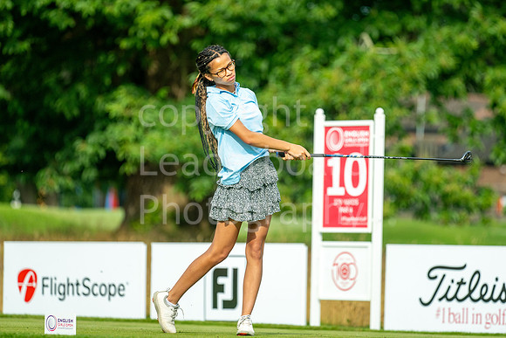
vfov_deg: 4.6
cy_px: 169
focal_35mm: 300
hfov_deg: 6.9
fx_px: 4217
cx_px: 253
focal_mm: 300
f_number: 5
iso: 500
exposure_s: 1/2500
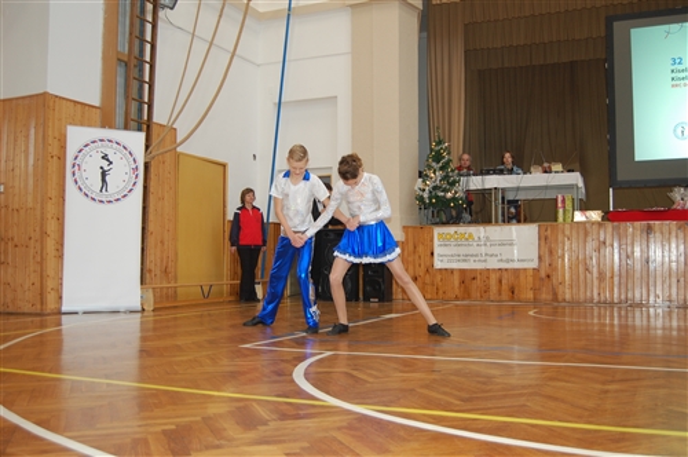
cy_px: 228
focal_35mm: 36
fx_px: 687
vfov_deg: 36.8
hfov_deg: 53.2
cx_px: 344
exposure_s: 1/60
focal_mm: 24
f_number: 4
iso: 400
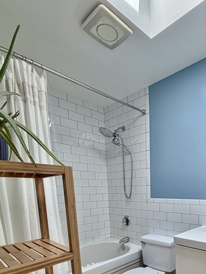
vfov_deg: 67.4
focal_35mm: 23
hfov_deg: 55.0
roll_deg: +0.9
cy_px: 217
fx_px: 182
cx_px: 164
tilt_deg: -7.8
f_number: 2.2
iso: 125
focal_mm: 2.22
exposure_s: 1/121
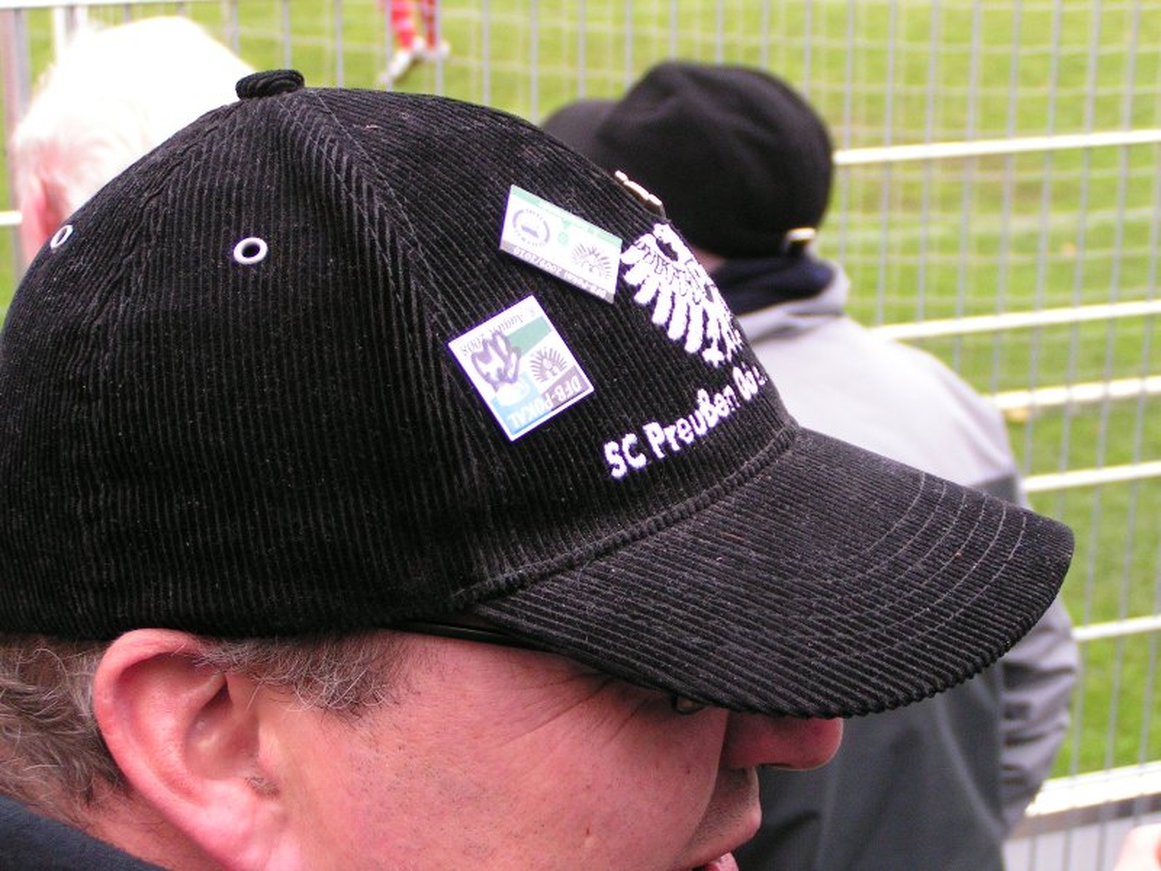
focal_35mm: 68
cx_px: 580
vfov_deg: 21.6
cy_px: 436
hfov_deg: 28.6
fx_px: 2281
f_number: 3.2
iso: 160
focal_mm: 10.5
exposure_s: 1/60
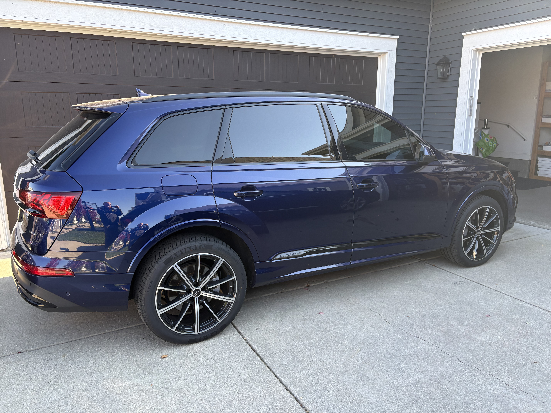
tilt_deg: -12.0
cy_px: 206
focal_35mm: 26
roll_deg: -0.1
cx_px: 276
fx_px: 414
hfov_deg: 67.3
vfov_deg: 53.1
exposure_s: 1/229
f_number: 1.6
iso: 50
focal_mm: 5.96
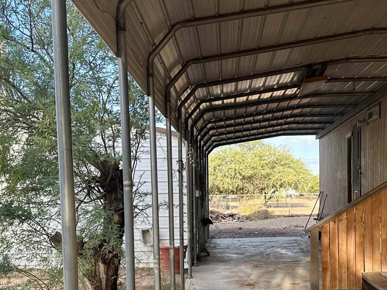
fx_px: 604
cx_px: 251
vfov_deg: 26.4
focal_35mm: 54
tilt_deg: -3.9
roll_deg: +0.4
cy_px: 242
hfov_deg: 35.3
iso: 80
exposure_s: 1/496
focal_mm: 6.86
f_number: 1.78
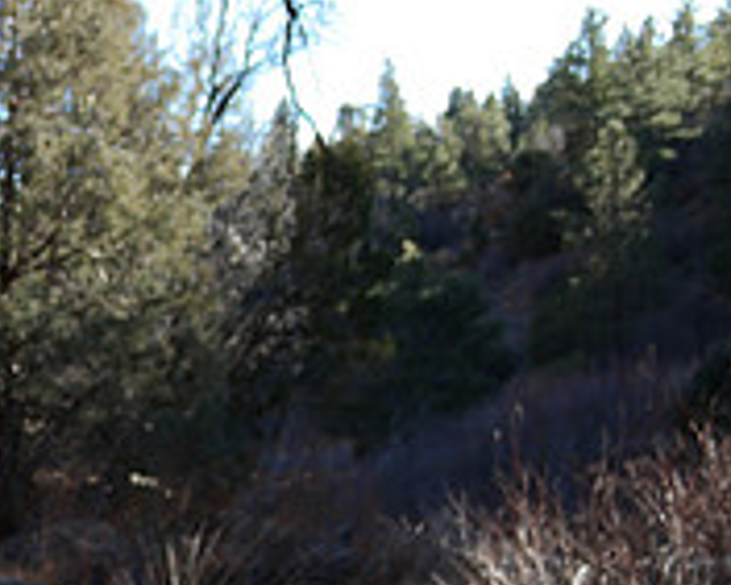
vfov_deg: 16.2
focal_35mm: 93
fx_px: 2013
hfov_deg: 17.7
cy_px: 583
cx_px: -465
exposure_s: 1/125
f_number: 4
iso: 100
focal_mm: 20
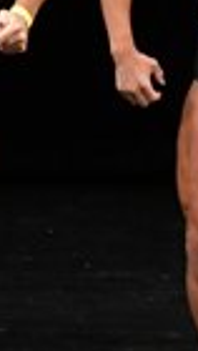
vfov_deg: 2.0
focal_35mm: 1087
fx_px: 10121
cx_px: 382
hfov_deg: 1.1
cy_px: 95
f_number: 5.6
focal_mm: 125
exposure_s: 1/400
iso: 2500
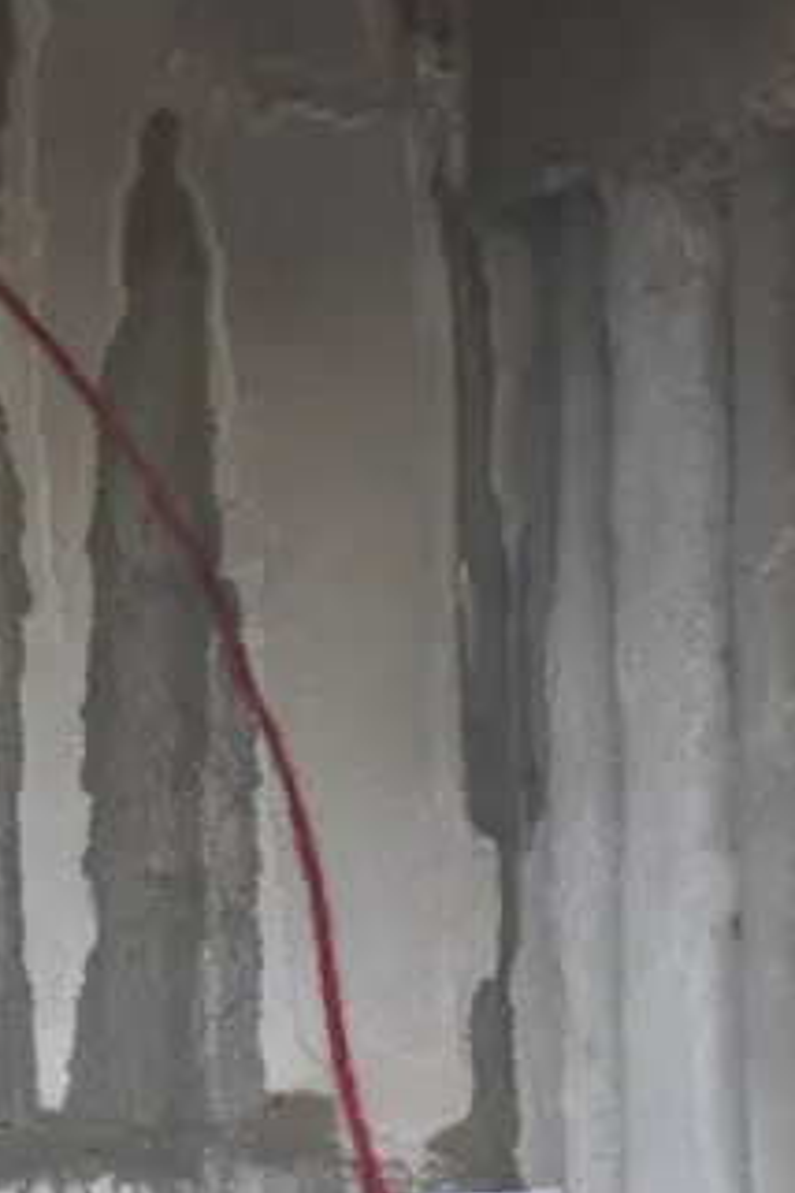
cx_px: -806
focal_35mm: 230
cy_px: 810
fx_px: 7618
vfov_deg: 8.9
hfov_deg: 5.8
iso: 800
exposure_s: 1/125
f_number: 5.6
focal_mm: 56
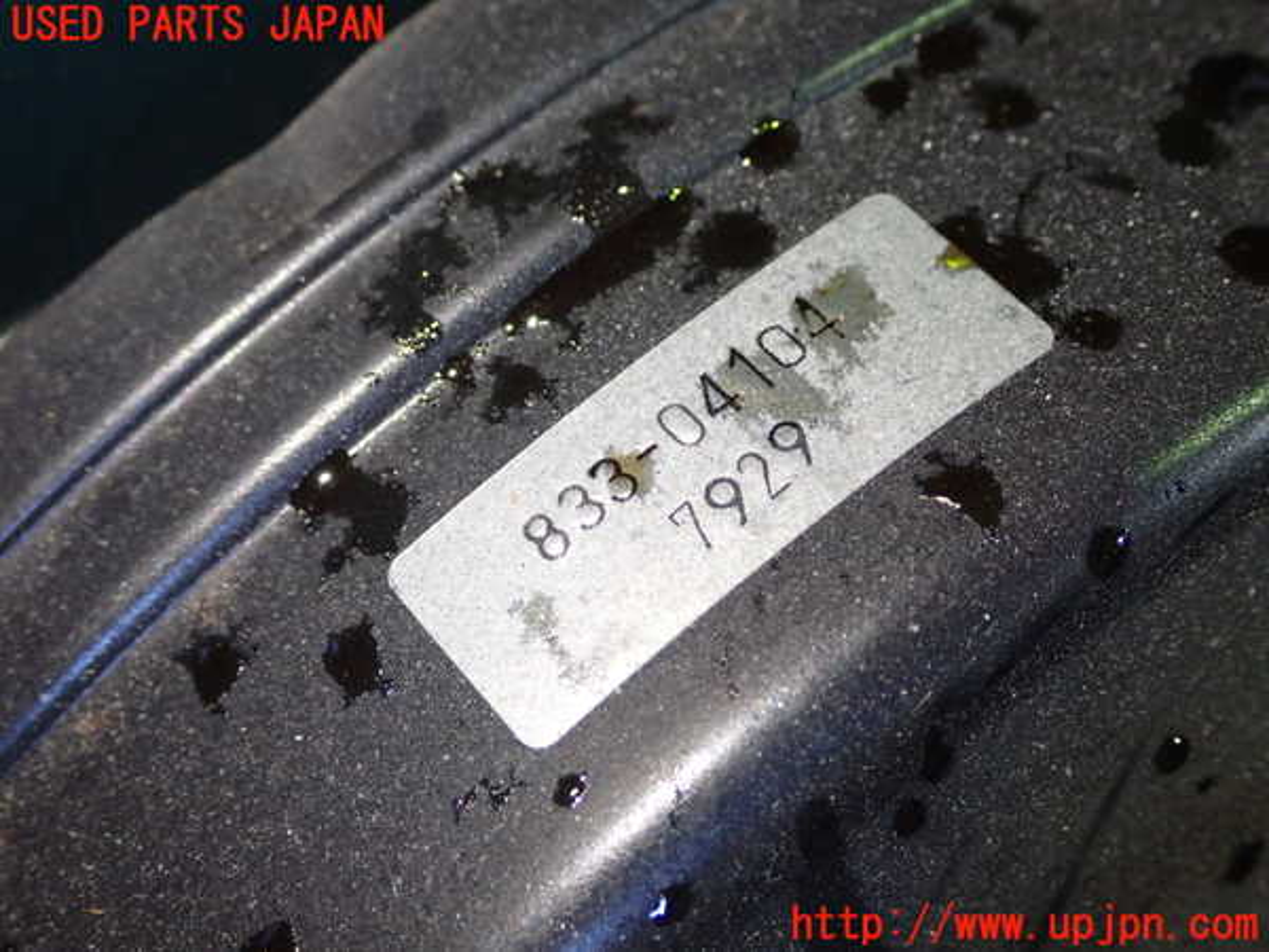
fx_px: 2126
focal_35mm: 58
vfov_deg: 25.2
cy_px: 476
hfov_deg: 33.2
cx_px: 634
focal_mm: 10.35
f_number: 3.5
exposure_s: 1/50
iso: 800
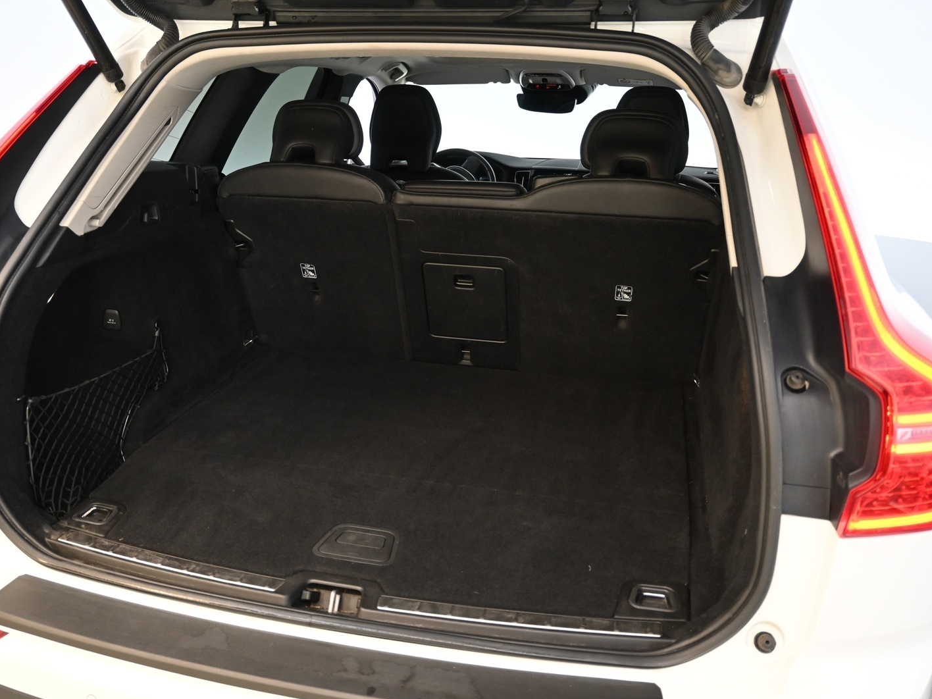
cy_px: 355
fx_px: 888
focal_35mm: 33
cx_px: 417
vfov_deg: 42.9
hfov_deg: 55.2
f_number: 3.8
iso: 1100
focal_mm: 20
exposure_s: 1/30
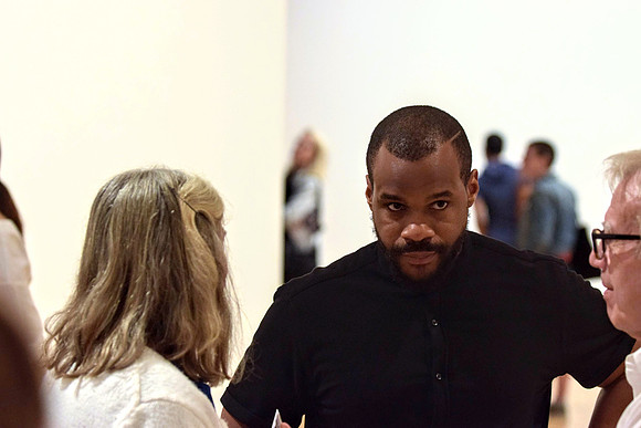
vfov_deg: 12.2
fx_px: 2003
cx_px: 320
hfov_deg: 18.2
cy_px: 214
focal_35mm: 112
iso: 1600
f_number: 2.8
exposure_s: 1/160
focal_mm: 75
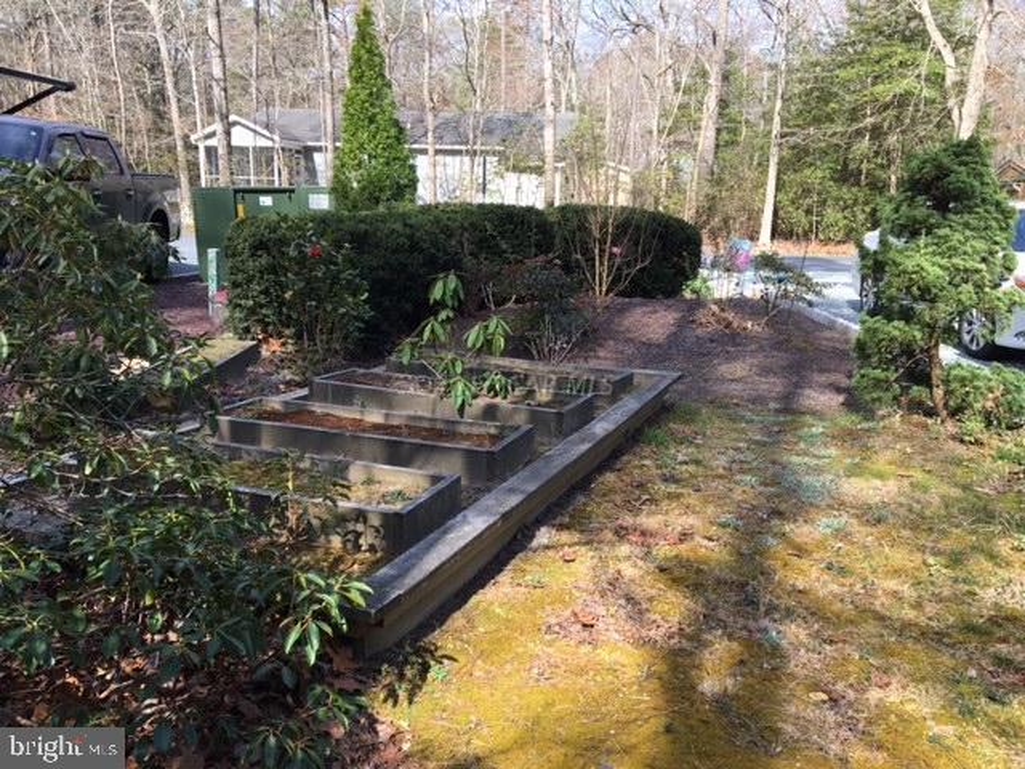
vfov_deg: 48.2
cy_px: 384
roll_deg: -1.8
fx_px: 859
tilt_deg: -11.7
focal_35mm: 29
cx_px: 512
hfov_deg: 61.7
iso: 25
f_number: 2.2
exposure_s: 1/405
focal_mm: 4.15
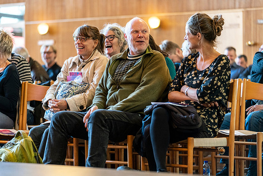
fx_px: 1048
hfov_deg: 14.3
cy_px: 103
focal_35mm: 143
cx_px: 112
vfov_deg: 9.6
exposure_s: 1/320
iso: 3200
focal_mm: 122
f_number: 2.8
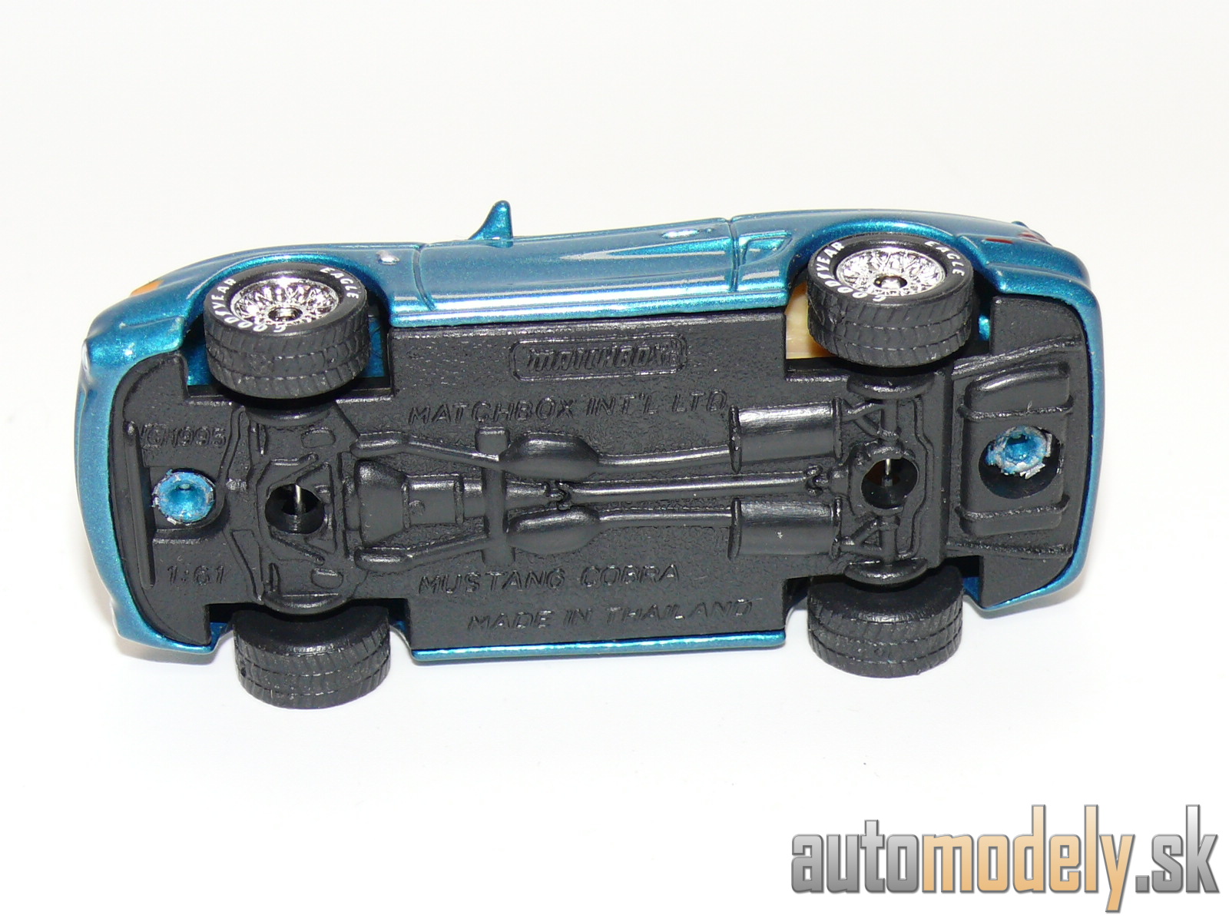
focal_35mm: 103
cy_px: 461
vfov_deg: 14.4
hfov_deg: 19.1
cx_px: 614
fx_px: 3657
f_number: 4
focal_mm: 13.5
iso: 100
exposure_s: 1/30
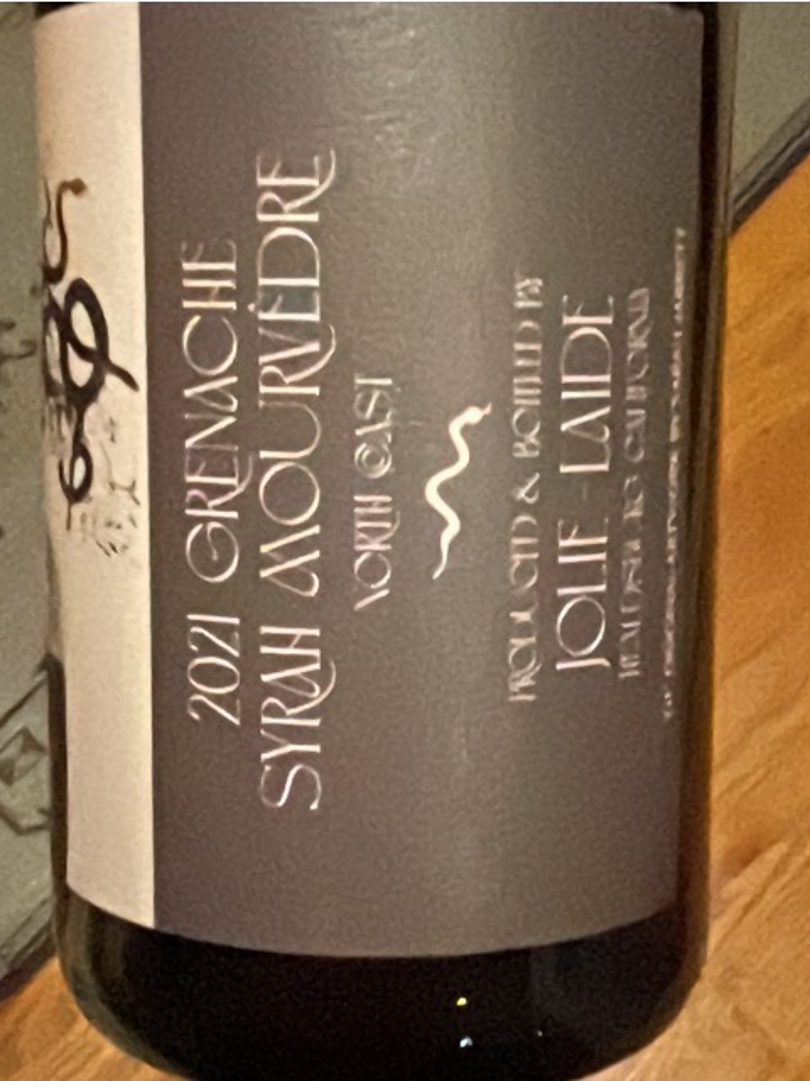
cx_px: 405
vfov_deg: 65.3
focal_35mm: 27
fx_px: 842
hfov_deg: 51.4
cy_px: 540
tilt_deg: -64.4
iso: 2000
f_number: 2.4
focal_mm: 1.54
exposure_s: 1/40
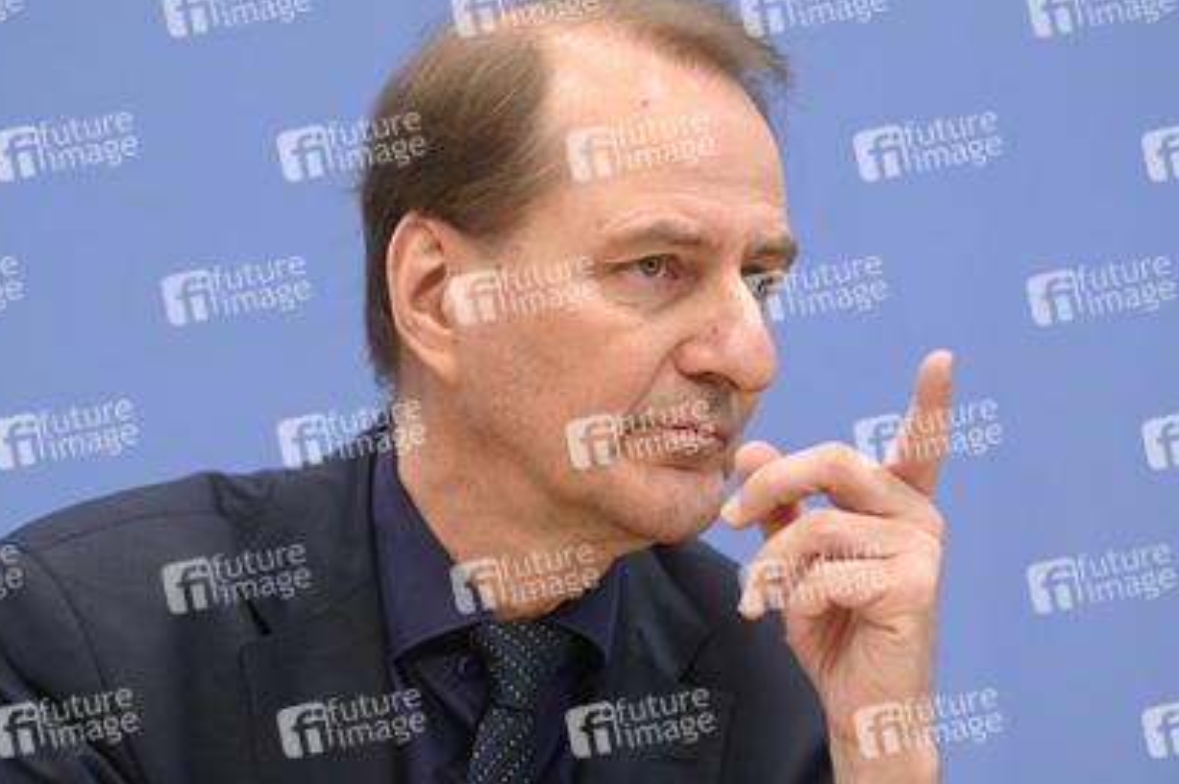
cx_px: 564
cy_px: 363
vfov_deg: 8.0
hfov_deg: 12.0
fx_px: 5596
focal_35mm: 171
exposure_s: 1/320
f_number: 4.5
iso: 2000
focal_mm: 155
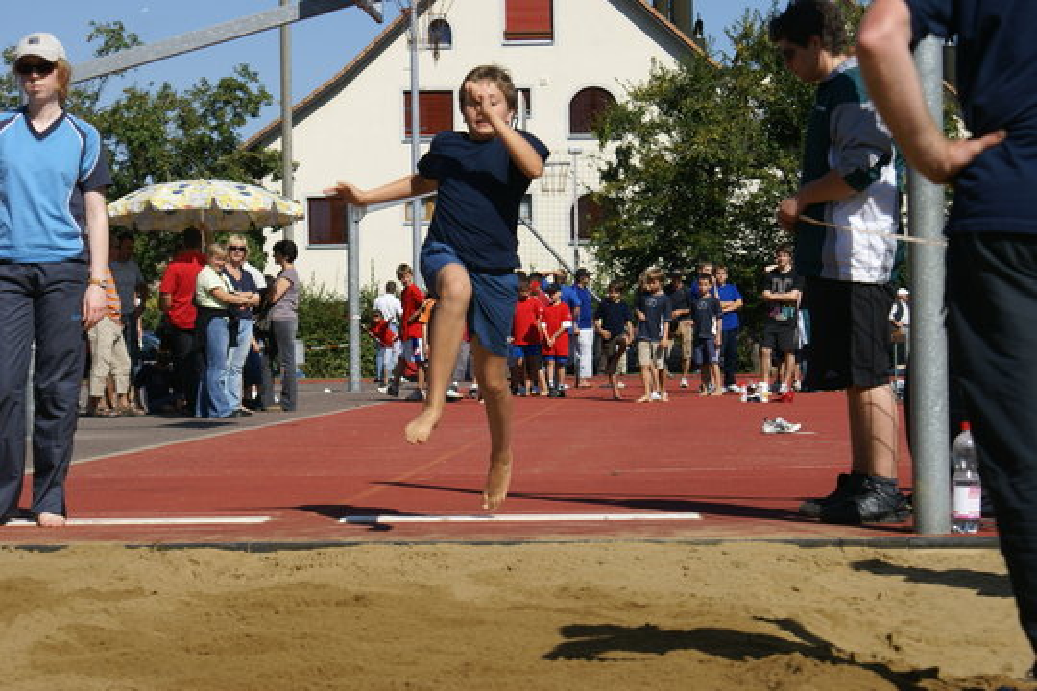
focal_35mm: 105
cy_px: 346
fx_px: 3024
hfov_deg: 19.5
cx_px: 518
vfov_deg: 13.0
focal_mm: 70
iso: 100
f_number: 8
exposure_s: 1/400
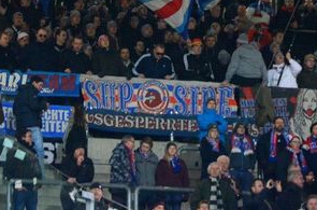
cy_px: 24
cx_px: 179
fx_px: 2669
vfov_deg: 4.5
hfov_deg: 6.8
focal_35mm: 304
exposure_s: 1/250
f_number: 2.8
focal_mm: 105
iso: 4000
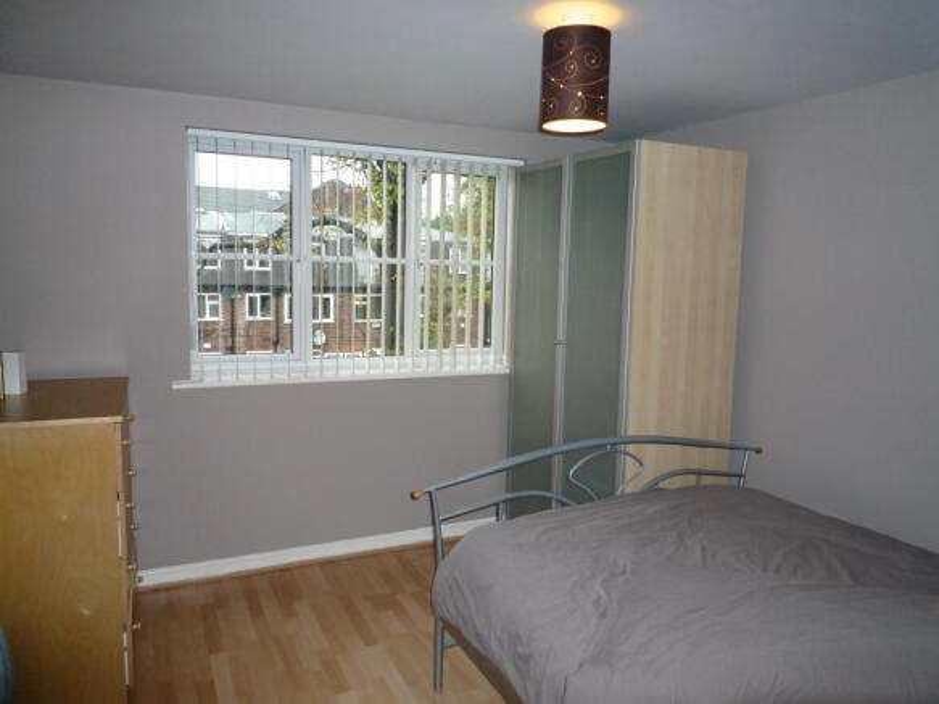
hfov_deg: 69.4
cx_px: 470
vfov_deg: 54.9
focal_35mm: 25
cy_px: 352
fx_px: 678
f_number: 2.8
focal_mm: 4.4
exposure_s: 1/30
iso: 250
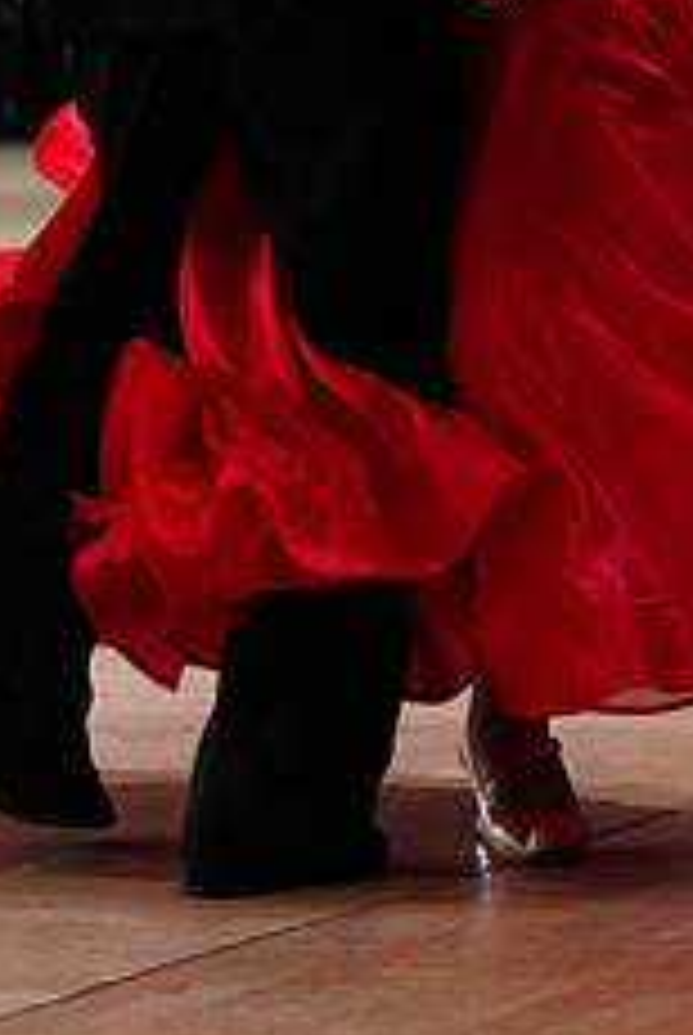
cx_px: 281
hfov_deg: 4.3
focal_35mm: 320
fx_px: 9212
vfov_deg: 6.4
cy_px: -225
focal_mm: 127
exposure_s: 1/320
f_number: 4
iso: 2500
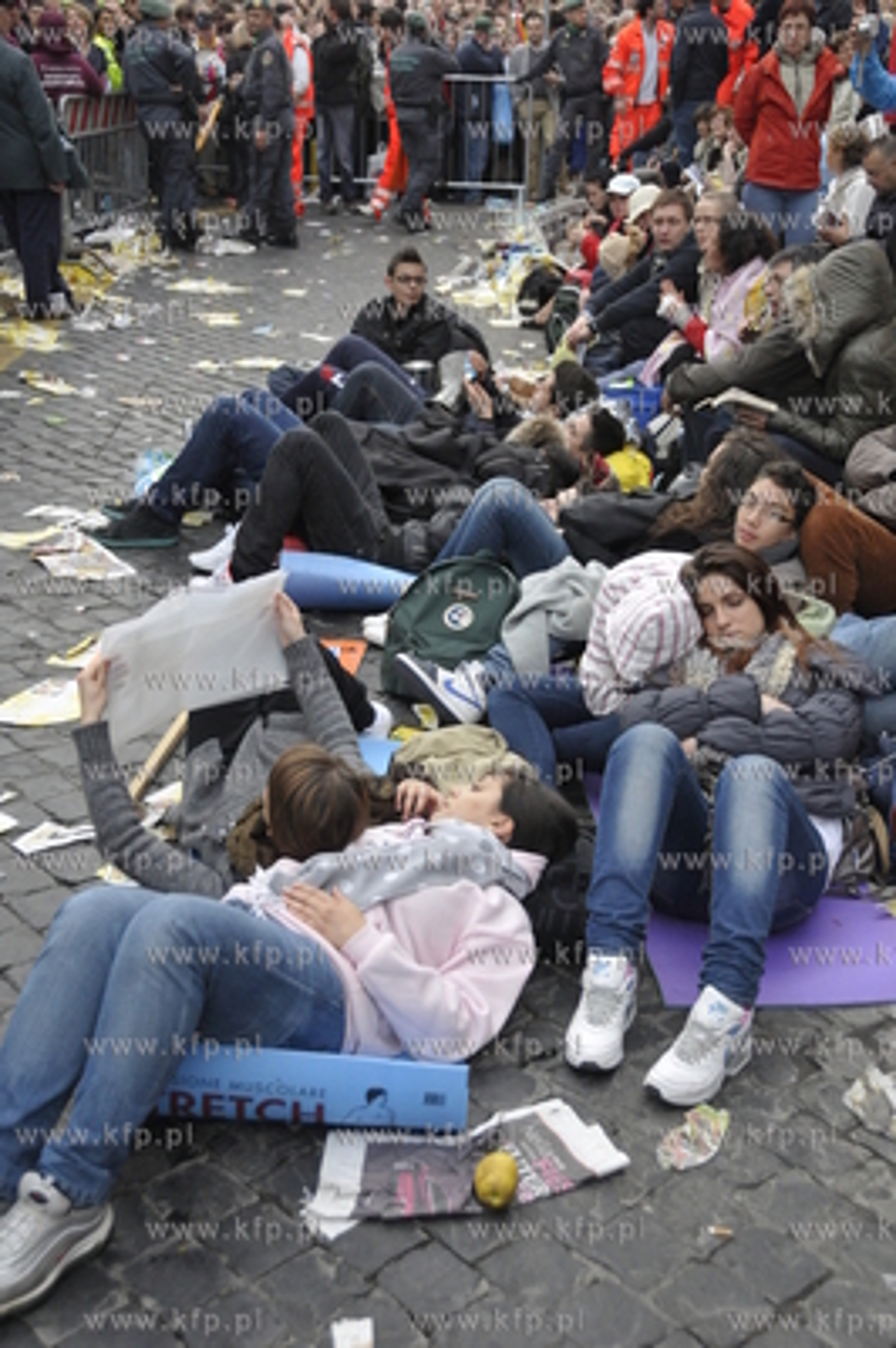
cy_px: 674
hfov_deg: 28.9
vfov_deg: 42.4
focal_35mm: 46
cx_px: 448
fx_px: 1739
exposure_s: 1/250
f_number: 4
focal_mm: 31
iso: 1250
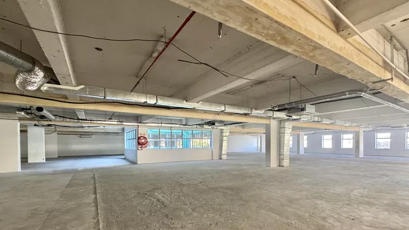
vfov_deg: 60.0
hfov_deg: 92.1
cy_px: 146
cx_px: 233
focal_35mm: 18
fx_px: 195
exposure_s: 1/50
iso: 250
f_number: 2.2
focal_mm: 2.22
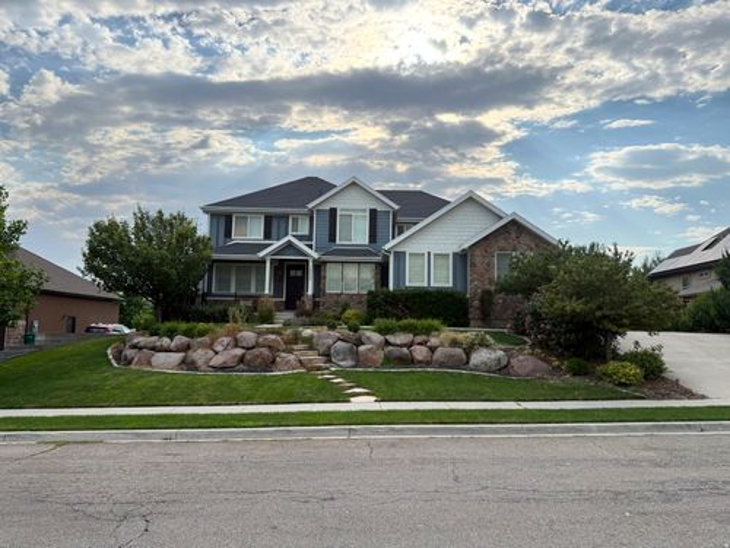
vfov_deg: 56.8
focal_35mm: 24
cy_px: 274
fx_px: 506
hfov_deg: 71.6
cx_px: 365
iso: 100
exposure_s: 1/3953
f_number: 1.78
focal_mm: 6.76
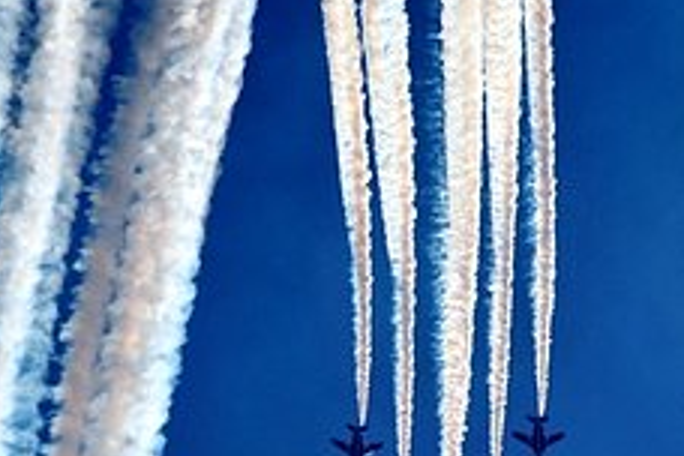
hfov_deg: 5.0
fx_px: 7903
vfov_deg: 3.3
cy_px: 376
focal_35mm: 416
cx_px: 387
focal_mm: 185
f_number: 10
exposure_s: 1/3200
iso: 400
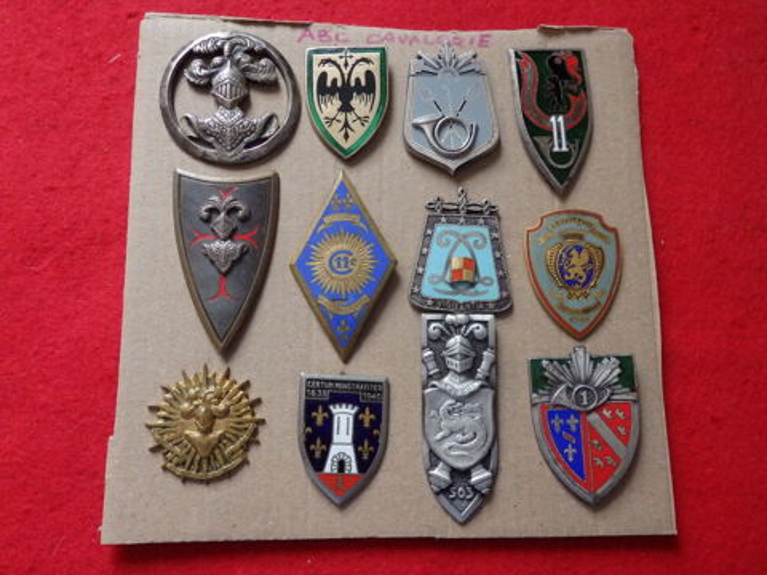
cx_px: 384
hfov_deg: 60.0
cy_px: 288
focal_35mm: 30
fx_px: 665
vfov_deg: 46.8
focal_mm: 5.5
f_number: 3.3
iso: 800
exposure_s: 1/25
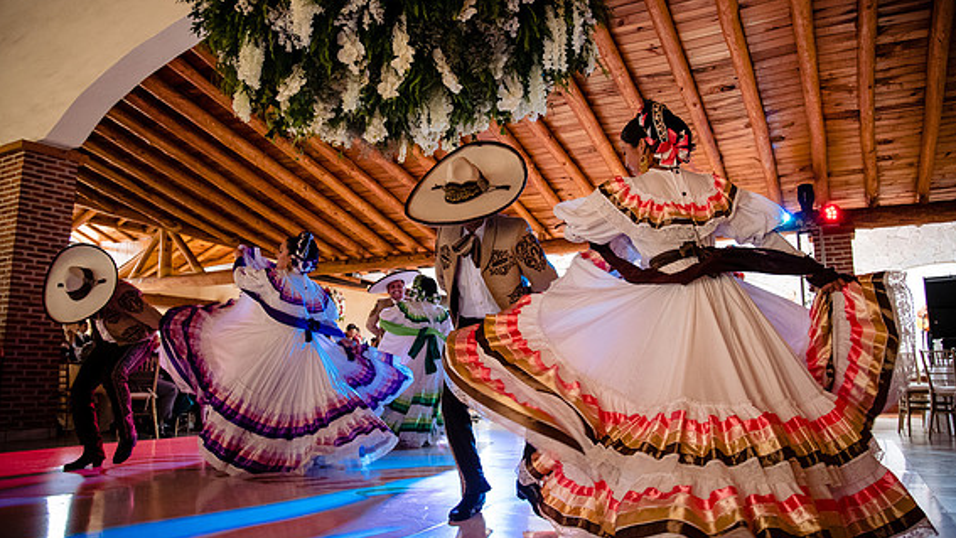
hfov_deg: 69.8
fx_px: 684
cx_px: 466
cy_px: 251
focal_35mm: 27
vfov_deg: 42.9
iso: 5000
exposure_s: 1/250
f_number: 4
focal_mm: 24
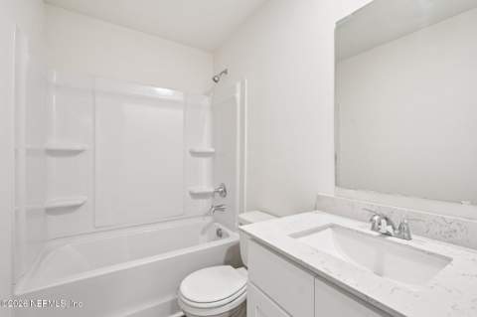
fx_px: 199
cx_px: 238
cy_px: 158
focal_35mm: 15
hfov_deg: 100.4
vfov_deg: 77.2
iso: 400
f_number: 8
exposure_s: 1/6
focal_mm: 10
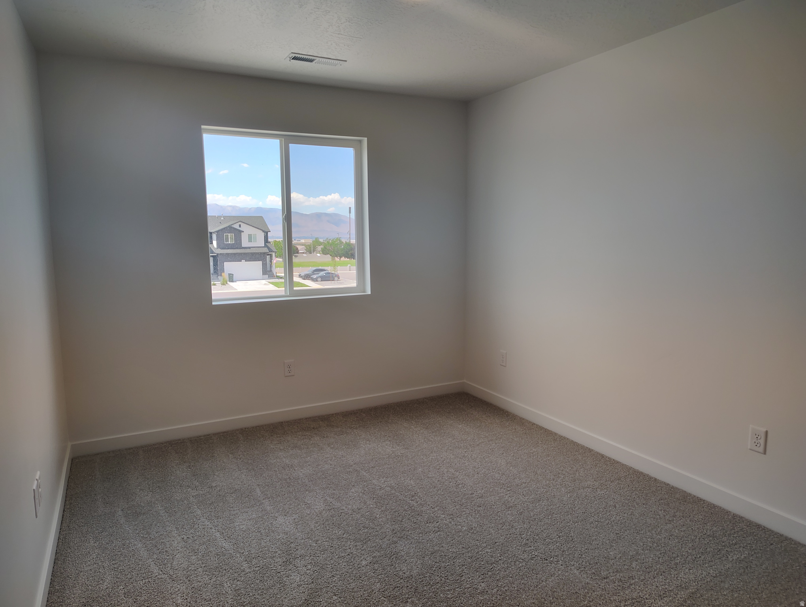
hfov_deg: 71.5
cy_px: 304
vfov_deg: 56.9
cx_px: 403
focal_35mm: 24
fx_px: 560
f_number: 1.8
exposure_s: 1/120
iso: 123
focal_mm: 5.56
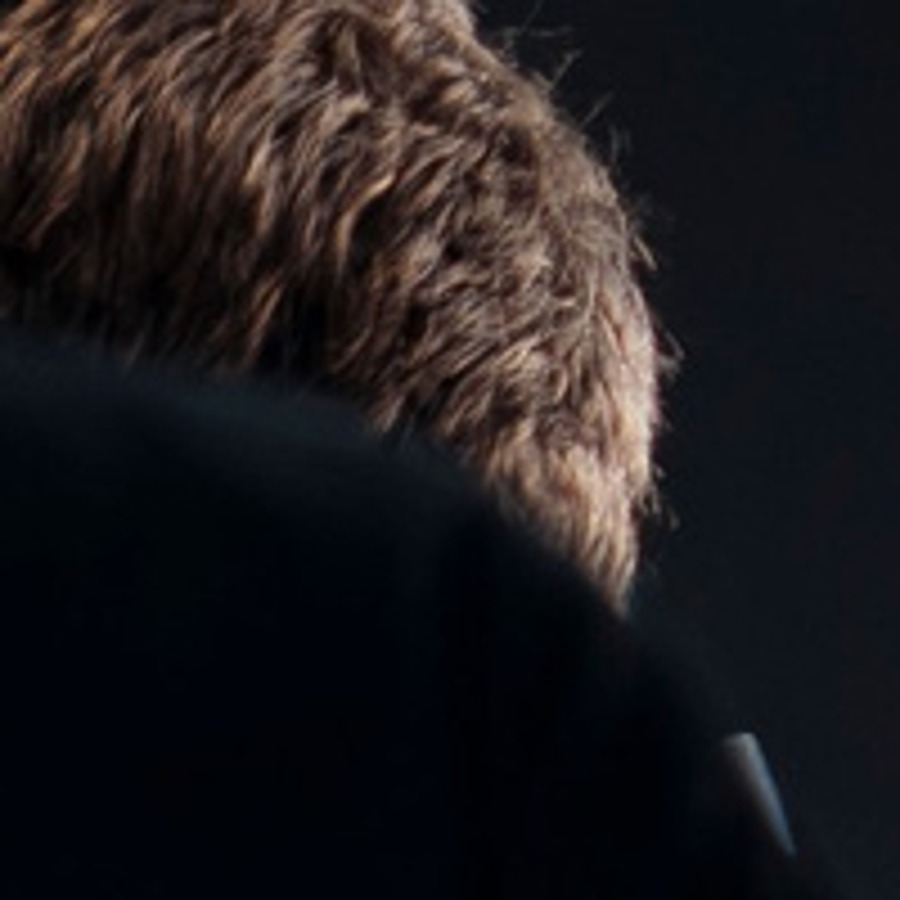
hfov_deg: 1.9
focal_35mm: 925
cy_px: 2342
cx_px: -3658
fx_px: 27209
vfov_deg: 1.9
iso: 250
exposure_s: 1/320
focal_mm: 85
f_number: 1.8
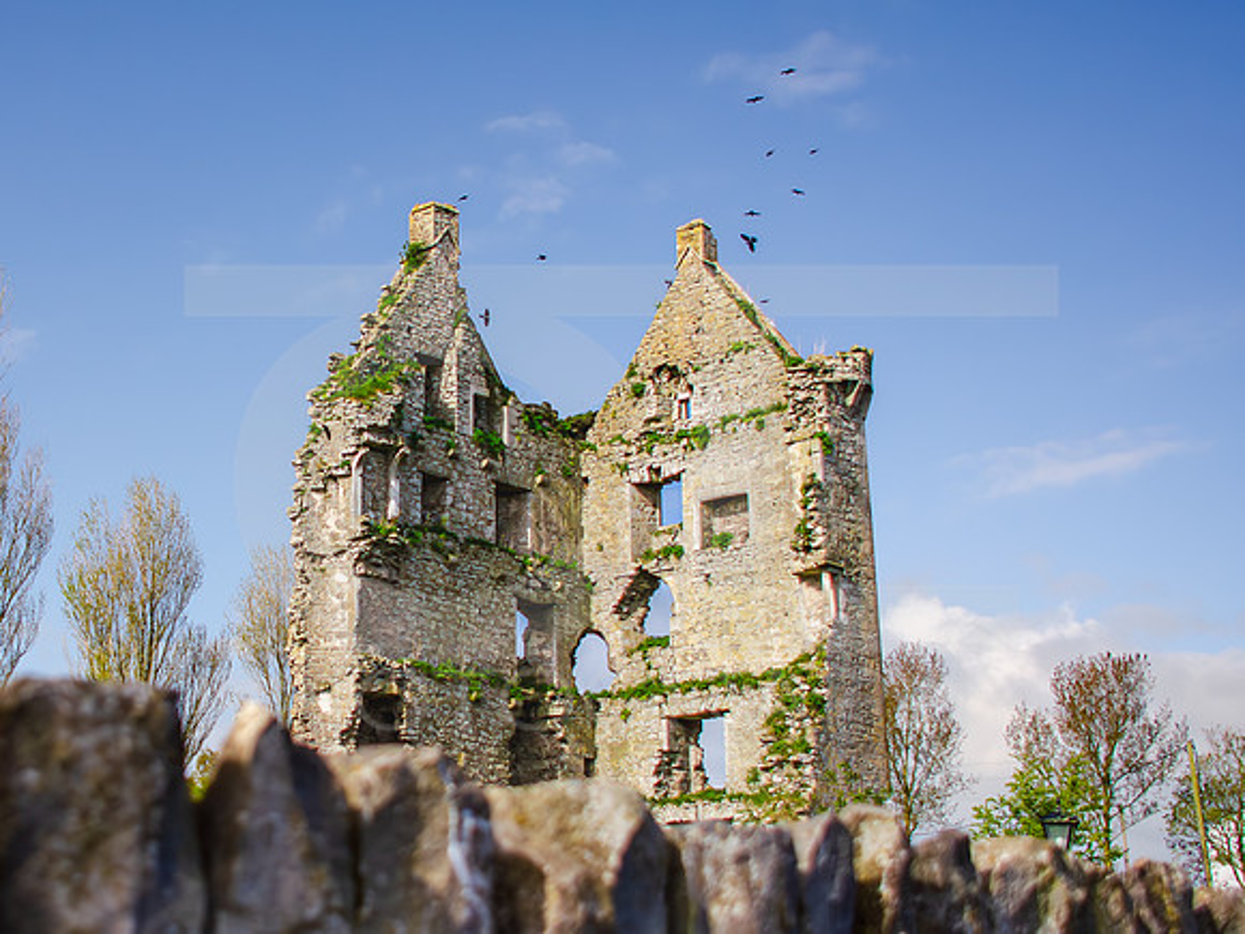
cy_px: 495
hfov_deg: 32.9
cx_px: 324
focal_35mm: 57
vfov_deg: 25.4
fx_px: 2068
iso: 250
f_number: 4
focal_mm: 26
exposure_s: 1/1600
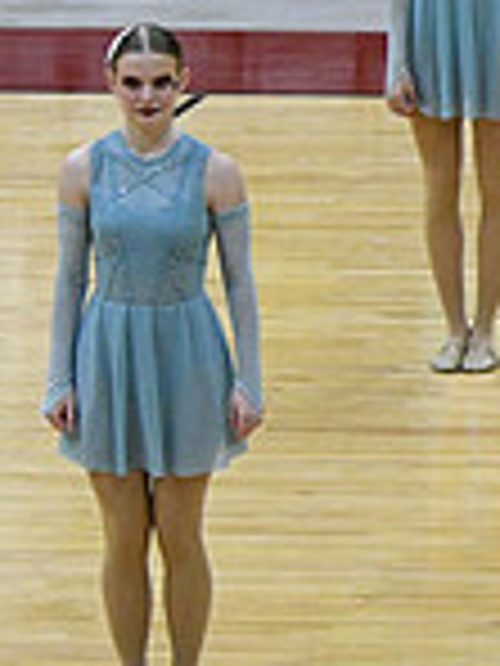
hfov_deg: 3.7
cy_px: 205
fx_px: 7627
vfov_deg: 5.0
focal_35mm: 396
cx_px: 1266
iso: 5000
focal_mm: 70
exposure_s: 1/500
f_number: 4
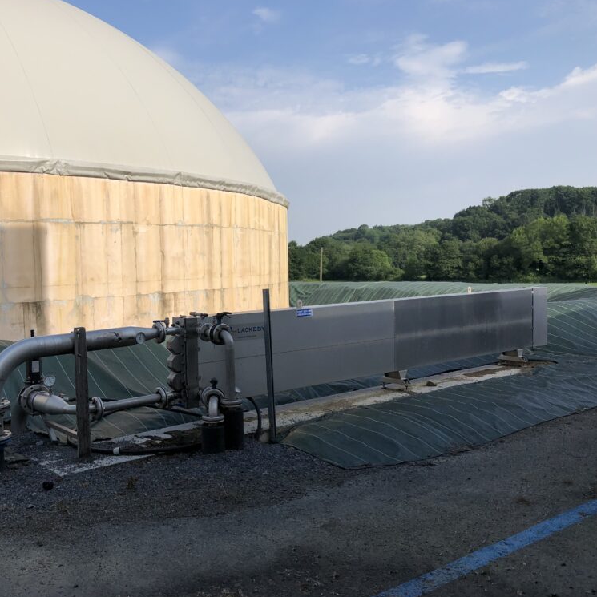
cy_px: 301
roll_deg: -0.2
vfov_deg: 48.5
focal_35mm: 34
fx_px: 663
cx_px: 191
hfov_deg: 47.5
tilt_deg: -3.5
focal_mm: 3.99
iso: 20
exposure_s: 1/2183
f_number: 1.8
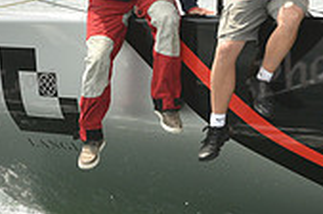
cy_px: -24
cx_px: 157
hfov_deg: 6.3
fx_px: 2928
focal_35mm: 327
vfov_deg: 4.2
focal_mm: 95
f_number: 8
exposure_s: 1/1000
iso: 400
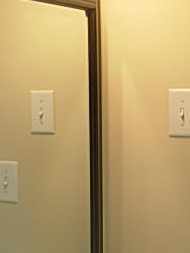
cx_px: 10
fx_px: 665
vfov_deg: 21.5
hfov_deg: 16.0
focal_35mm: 91
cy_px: 138
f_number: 2.7
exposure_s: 1/42.7
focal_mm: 7.5
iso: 50
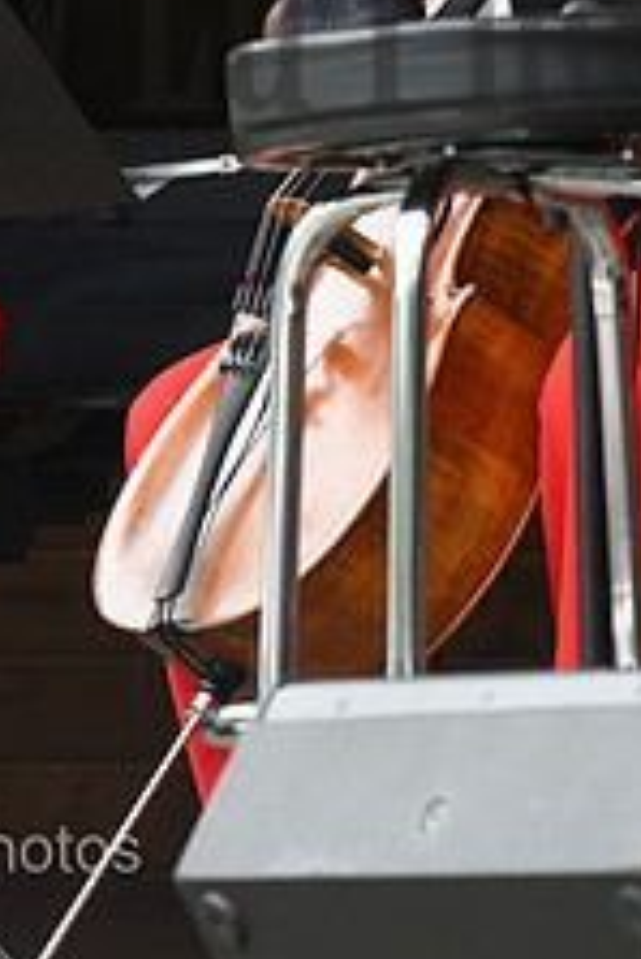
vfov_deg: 5.1
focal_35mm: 404
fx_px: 10773
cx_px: 280
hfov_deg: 3.4
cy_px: 0
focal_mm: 200
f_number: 8
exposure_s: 1/640
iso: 1600
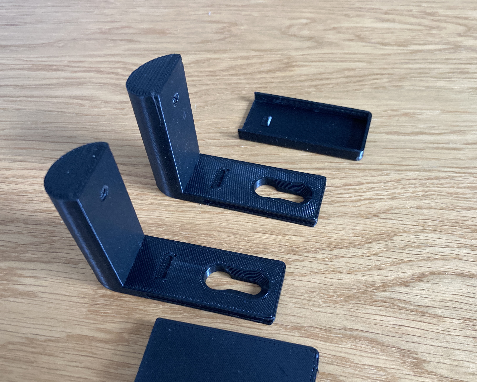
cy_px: 221
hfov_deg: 52.8
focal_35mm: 34
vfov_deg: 43.2
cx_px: 242
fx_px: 480
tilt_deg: -52.7
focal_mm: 3.99
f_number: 1.8
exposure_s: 1/60
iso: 200
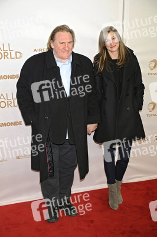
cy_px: 118
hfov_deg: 24.2
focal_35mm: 56
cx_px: 78
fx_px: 367
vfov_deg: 35.7
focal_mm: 56
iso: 500
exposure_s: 1/160
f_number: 5.6
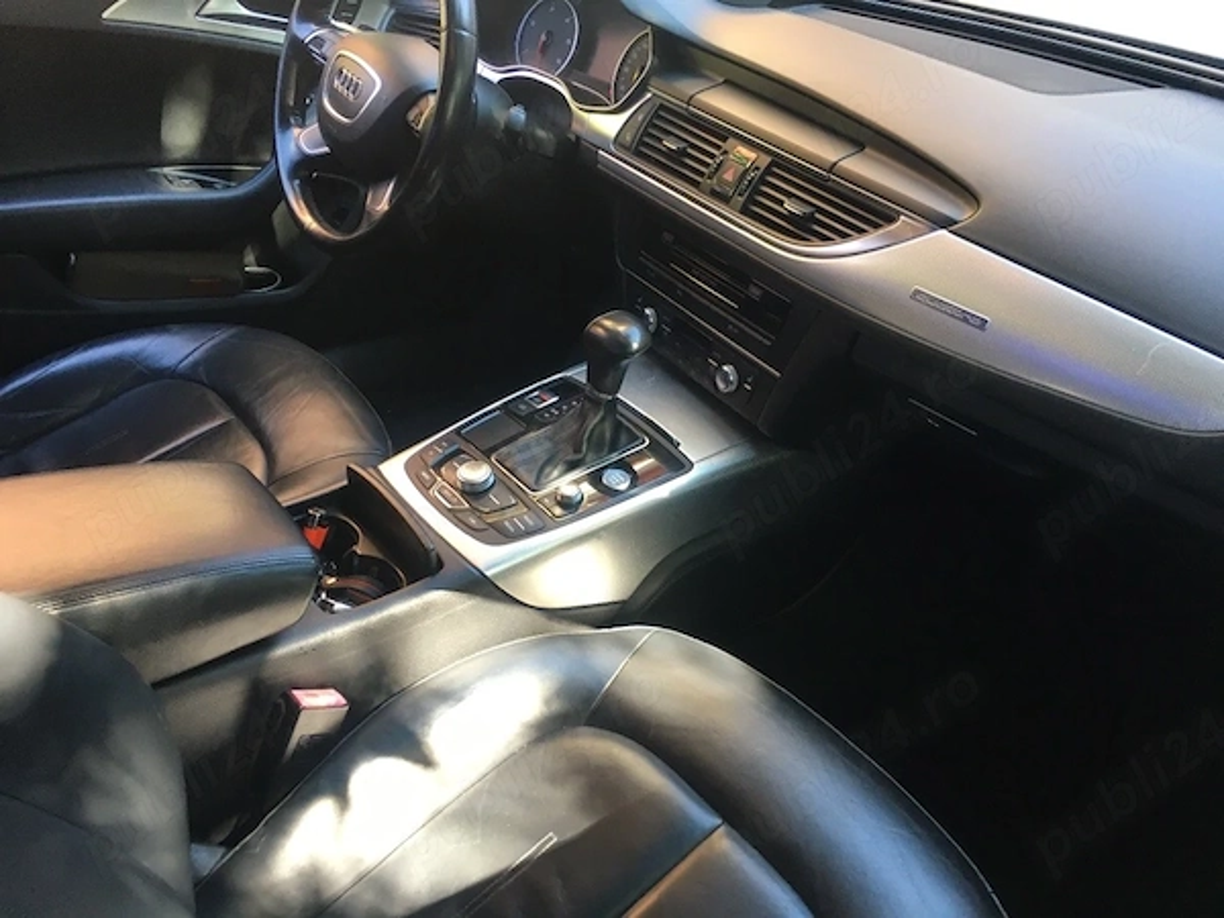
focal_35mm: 29
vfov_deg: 48.2
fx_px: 1025
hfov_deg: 61.7
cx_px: 612
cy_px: 459
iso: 50
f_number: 2.2
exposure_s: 1/33
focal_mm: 4.15
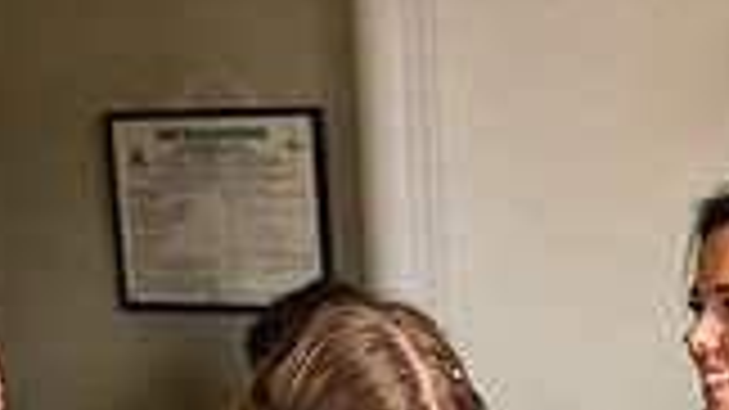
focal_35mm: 131
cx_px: 842
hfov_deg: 15.8
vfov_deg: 8.8
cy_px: 782
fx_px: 2531
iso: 640
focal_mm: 35
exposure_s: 1/160
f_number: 3.5
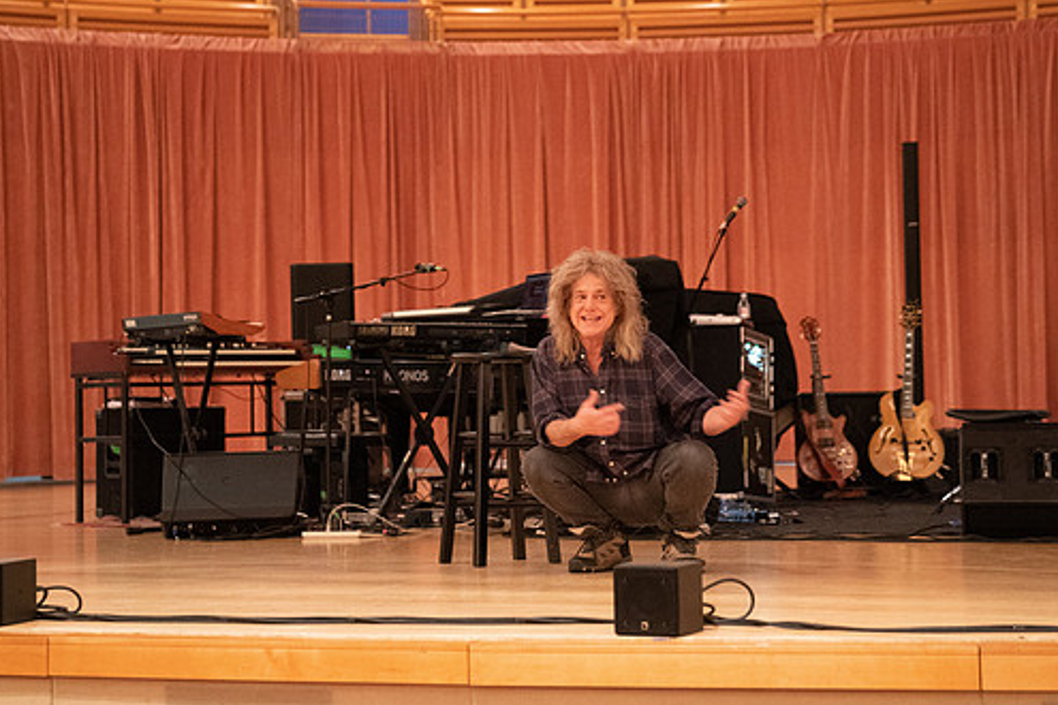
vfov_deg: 16.7
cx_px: 554
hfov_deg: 24.8
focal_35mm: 82
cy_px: 332
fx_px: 2410
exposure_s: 1/80
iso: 12800
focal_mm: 70
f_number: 2.8
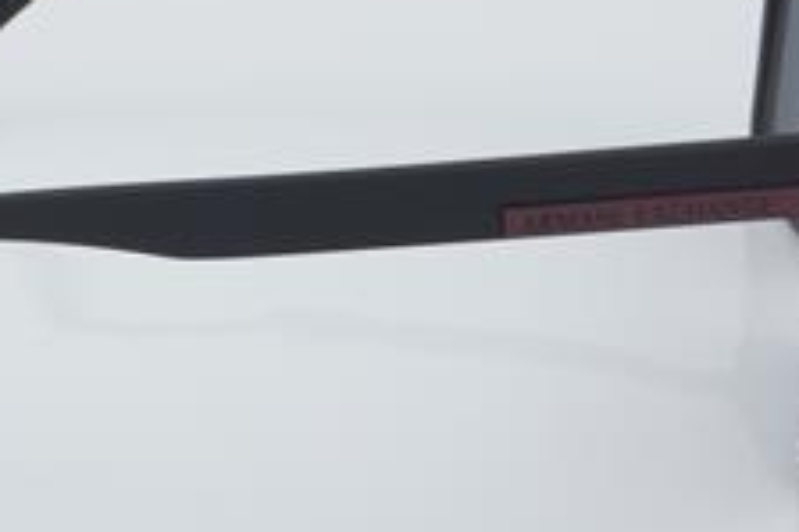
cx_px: 282
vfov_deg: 10.2
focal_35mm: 134
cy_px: 193
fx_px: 2972
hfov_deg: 15.3
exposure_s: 1/4
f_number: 32
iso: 100
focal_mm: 50
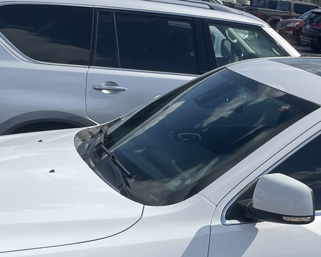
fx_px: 618
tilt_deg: -20.1
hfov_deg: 27.8
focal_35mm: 65
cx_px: 301
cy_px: 243
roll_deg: -5.8
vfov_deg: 22.8
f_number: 1.6
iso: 32
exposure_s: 1/5051
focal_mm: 4.2
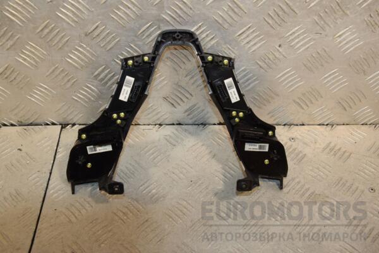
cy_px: 126
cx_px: 190
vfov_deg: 29.9
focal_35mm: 45
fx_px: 474
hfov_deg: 43.6
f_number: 7.1
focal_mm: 30
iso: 800
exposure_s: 1/200
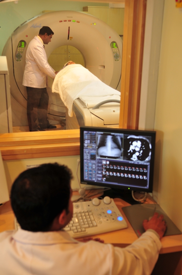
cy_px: 138
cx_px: 91
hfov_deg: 31.8
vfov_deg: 46.5
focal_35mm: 42
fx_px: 319
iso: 200
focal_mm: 28
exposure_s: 1/15
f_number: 4
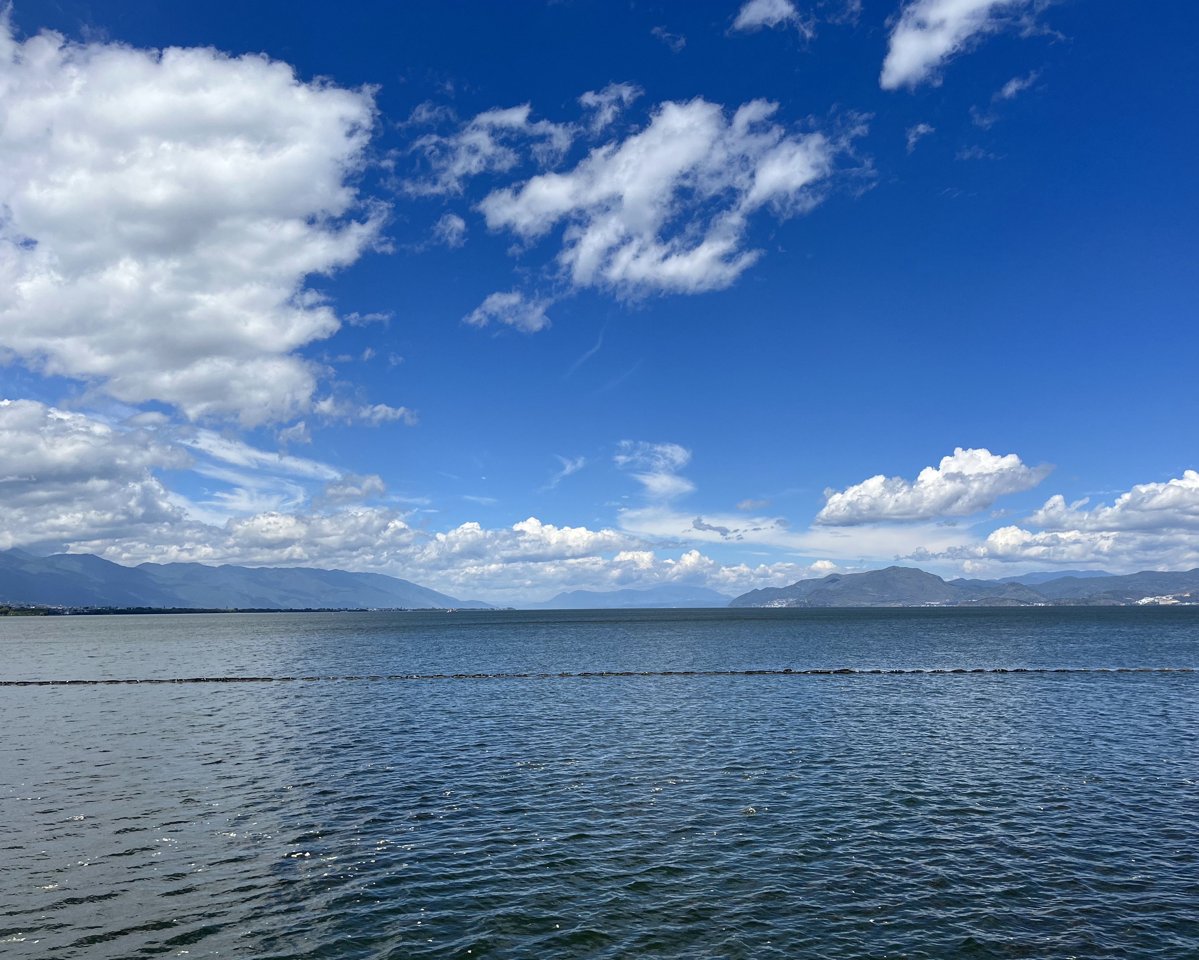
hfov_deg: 62.2
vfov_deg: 51.5
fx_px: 994
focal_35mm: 28
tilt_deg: +7.0
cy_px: 485
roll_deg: +1.0
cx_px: 628
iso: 50
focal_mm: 5.1
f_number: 1.6
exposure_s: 1/5556
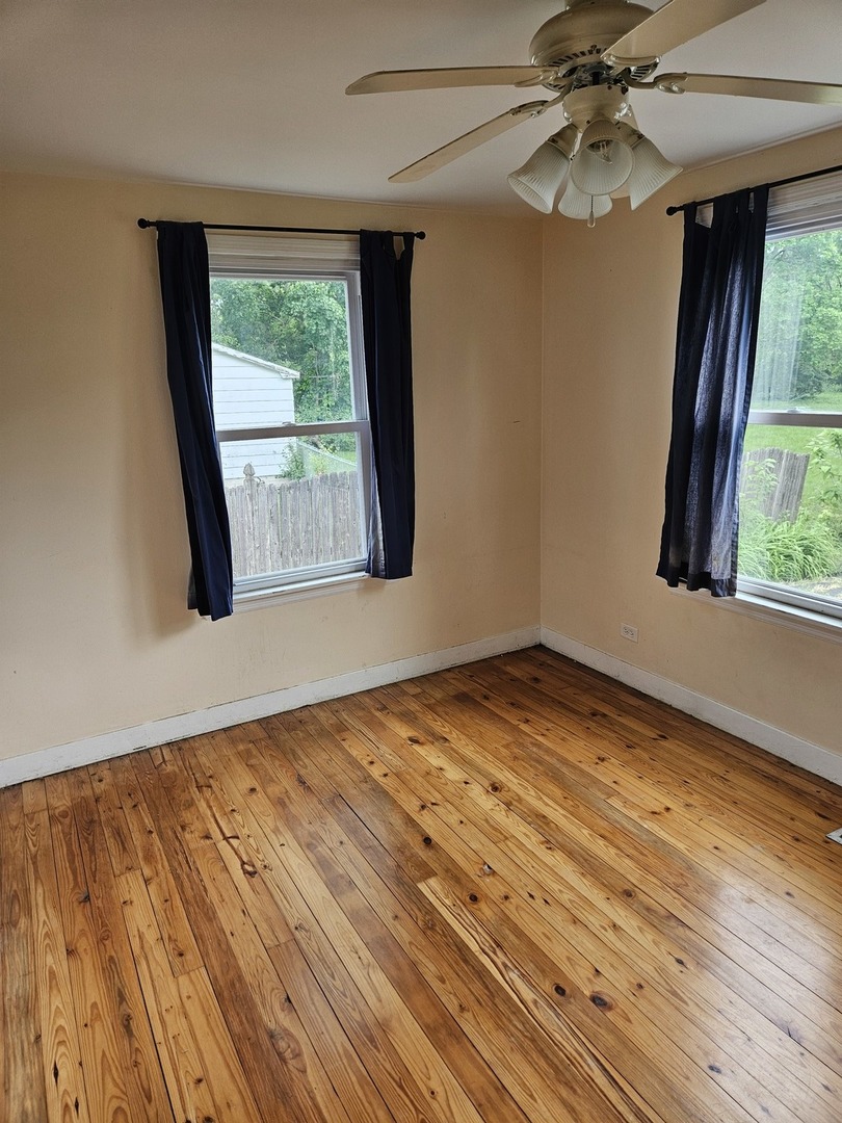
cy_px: 562
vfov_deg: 73.9
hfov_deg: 58.9
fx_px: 746
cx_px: 421
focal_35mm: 23
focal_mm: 5.4
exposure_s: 1/180
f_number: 1.8
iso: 100
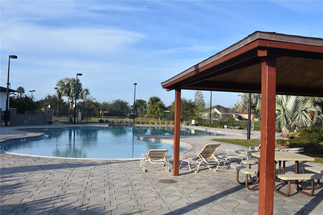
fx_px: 269
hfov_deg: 61.9
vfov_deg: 43.6
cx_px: 162
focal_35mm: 30
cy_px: 108
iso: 250
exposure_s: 1/500
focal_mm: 20
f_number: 8
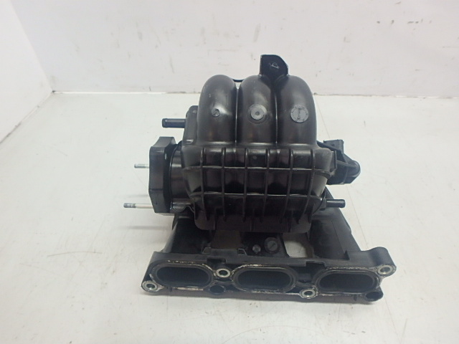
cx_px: 230
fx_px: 278
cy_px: 172
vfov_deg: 63.4
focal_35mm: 21
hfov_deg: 79.0
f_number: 3.5
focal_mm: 3.7
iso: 320
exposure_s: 1/30
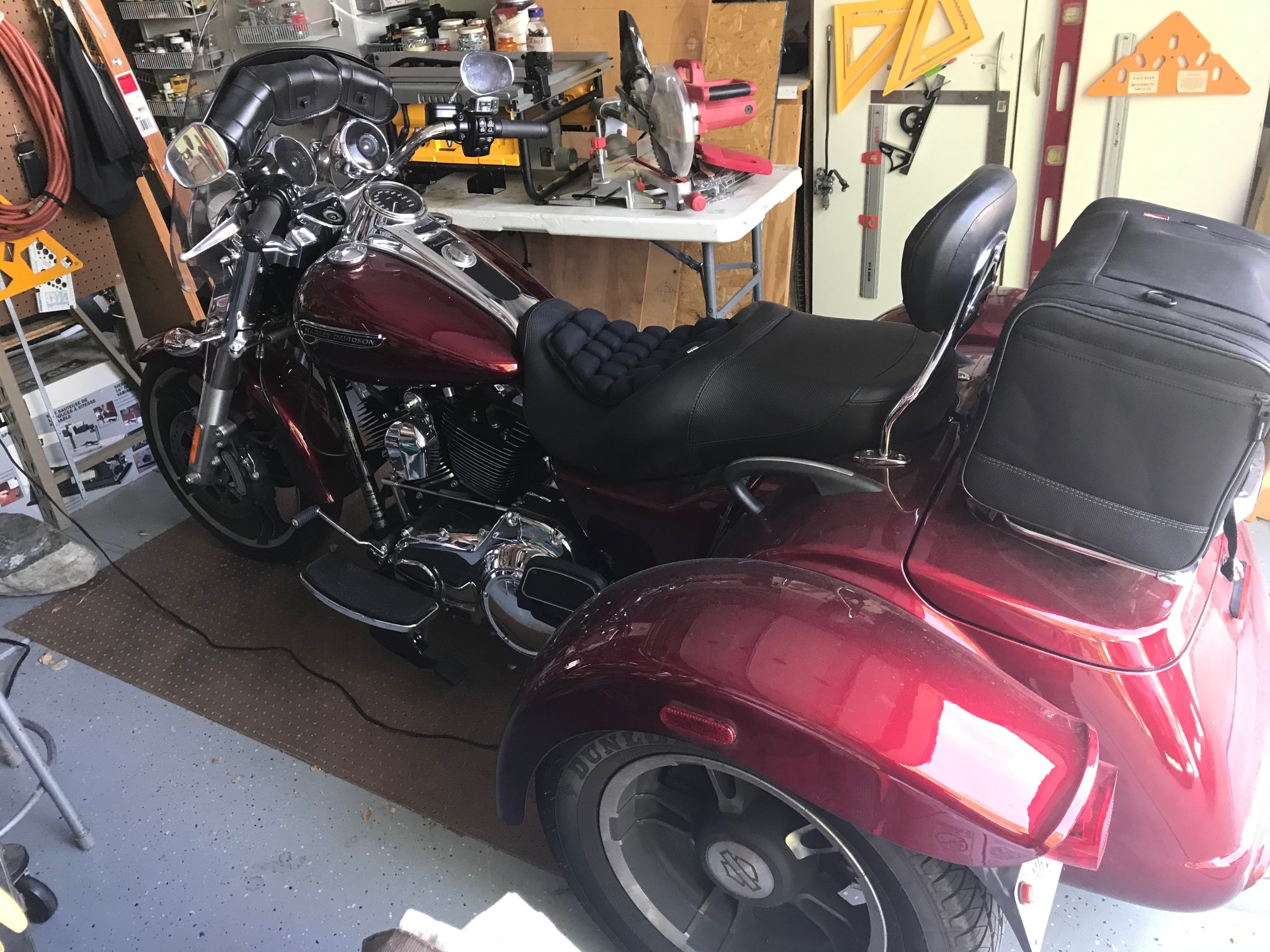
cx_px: 635
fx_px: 1027
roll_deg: +6.3
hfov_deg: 63.4
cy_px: 476
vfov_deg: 49.7
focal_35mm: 28
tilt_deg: -28.5
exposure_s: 1/30
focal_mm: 3.99
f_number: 1.8
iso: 32
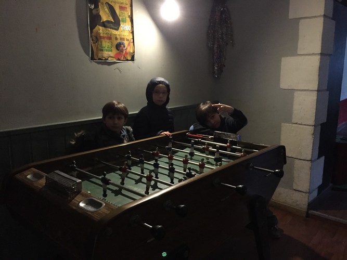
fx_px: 291
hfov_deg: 61.7
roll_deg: -0.1
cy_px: 130
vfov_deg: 48.2
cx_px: 174
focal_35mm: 29
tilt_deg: -12.1
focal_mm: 4.15
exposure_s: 1/17
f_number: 2.2
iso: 800
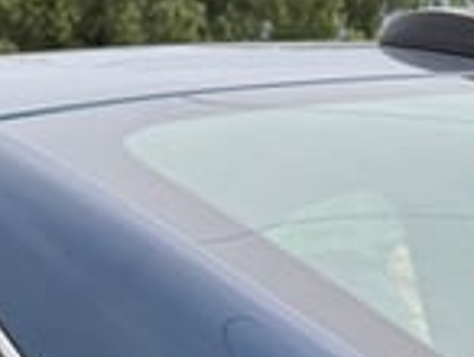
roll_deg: +7.4
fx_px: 2304
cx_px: 617
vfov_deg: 7.9
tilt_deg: -13.8
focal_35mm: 168
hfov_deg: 11.4
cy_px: 977
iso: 64
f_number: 1.78
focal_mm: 6.76
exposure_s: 1/121
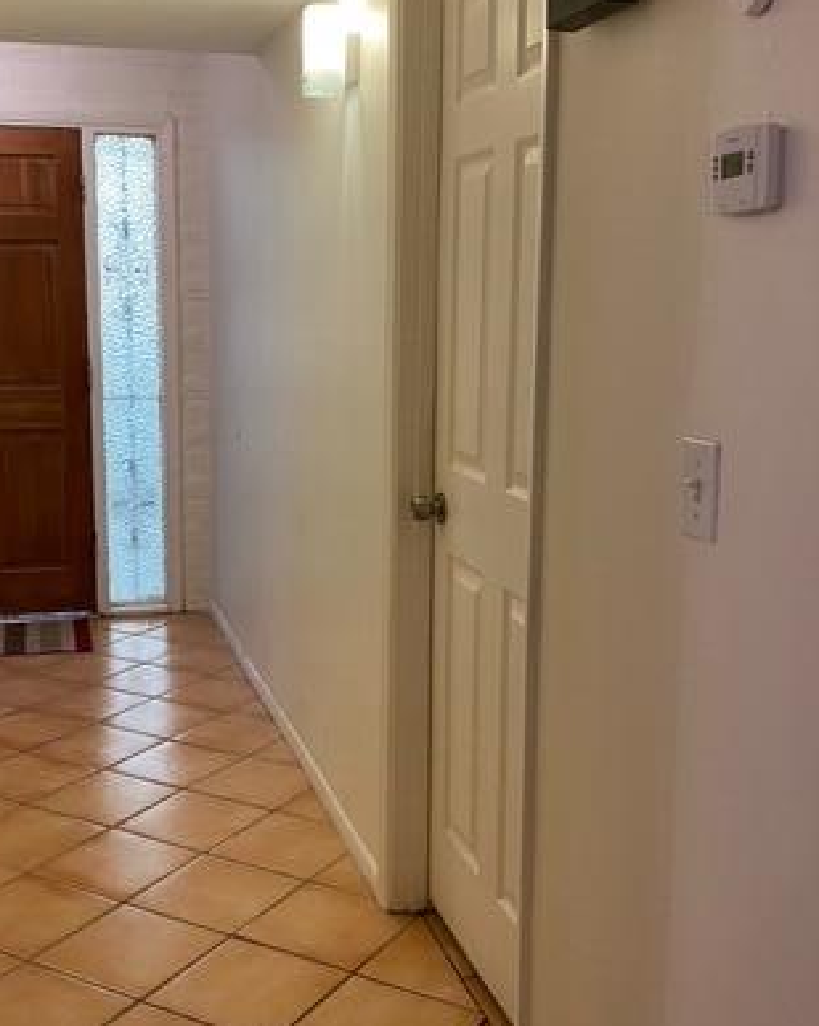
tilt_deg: -9.6
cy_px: 536
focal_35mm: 42
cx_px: 358
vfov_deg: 43.8
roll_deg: -1.1
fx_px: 1274
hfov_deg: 35.6
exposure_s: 1/60
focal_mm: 4.25
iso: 160
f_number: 1.8
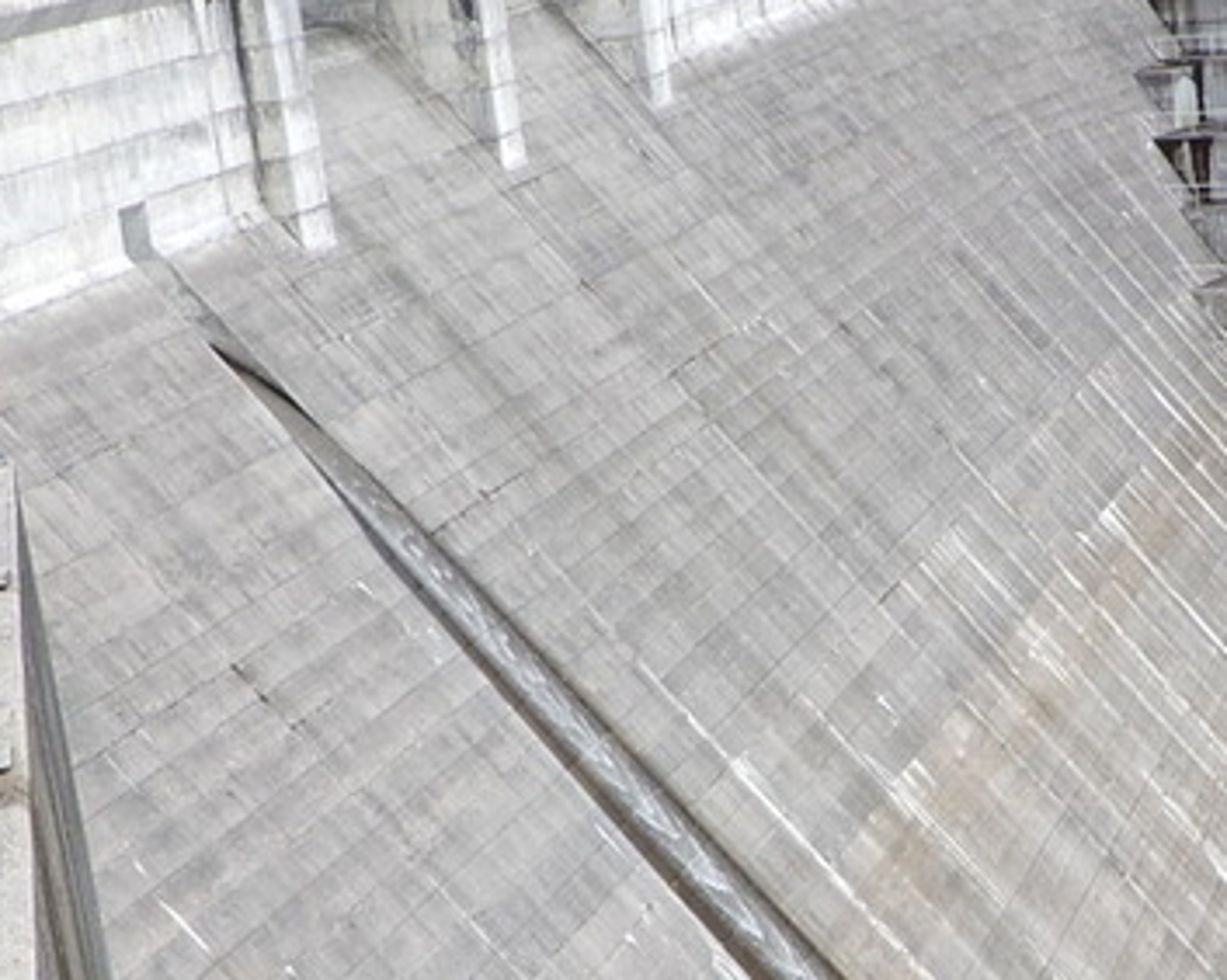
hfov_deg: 20.6
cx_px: 789
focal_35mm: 93
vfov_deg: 16.5
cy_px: 643
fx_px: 3375
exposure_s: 1/125
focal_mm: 5
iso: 80
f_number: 3.5
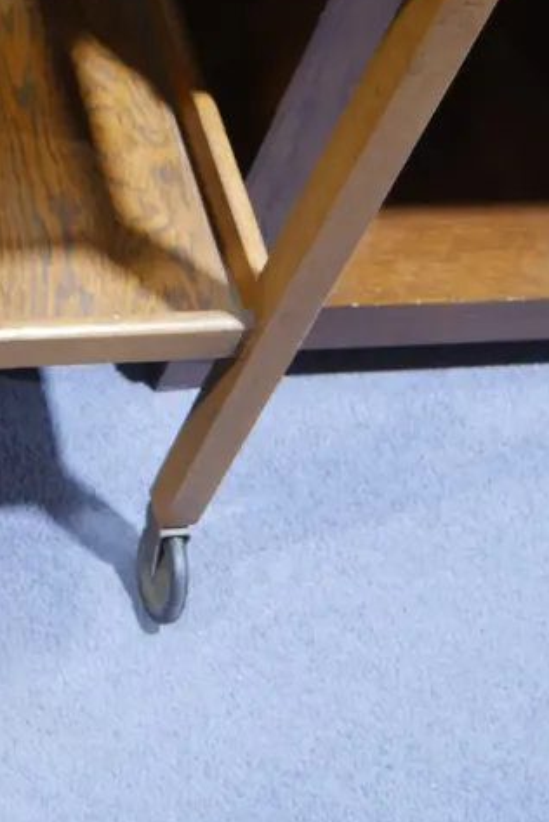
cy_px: 31
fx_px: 1850
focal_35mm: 81
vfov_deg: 24.1
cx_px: -57
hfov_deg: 16.4
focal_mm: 18
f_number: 4
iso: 1000
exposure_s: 1/60
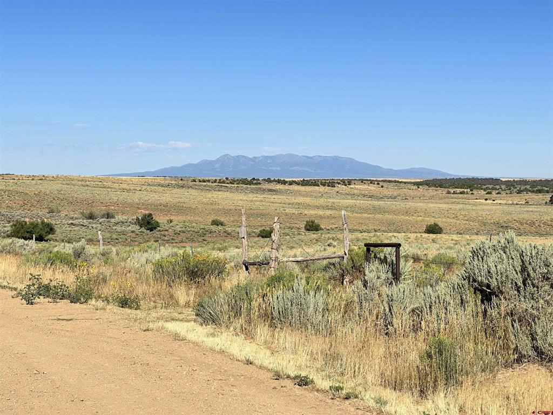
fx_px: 1230
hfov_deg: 25.3
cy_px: 208
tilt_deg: -1.2
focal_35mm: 77
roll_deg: -0.2
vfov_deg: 19.1
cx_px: 276
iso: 32
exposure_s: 1/1597
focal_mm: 9
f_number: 2.8
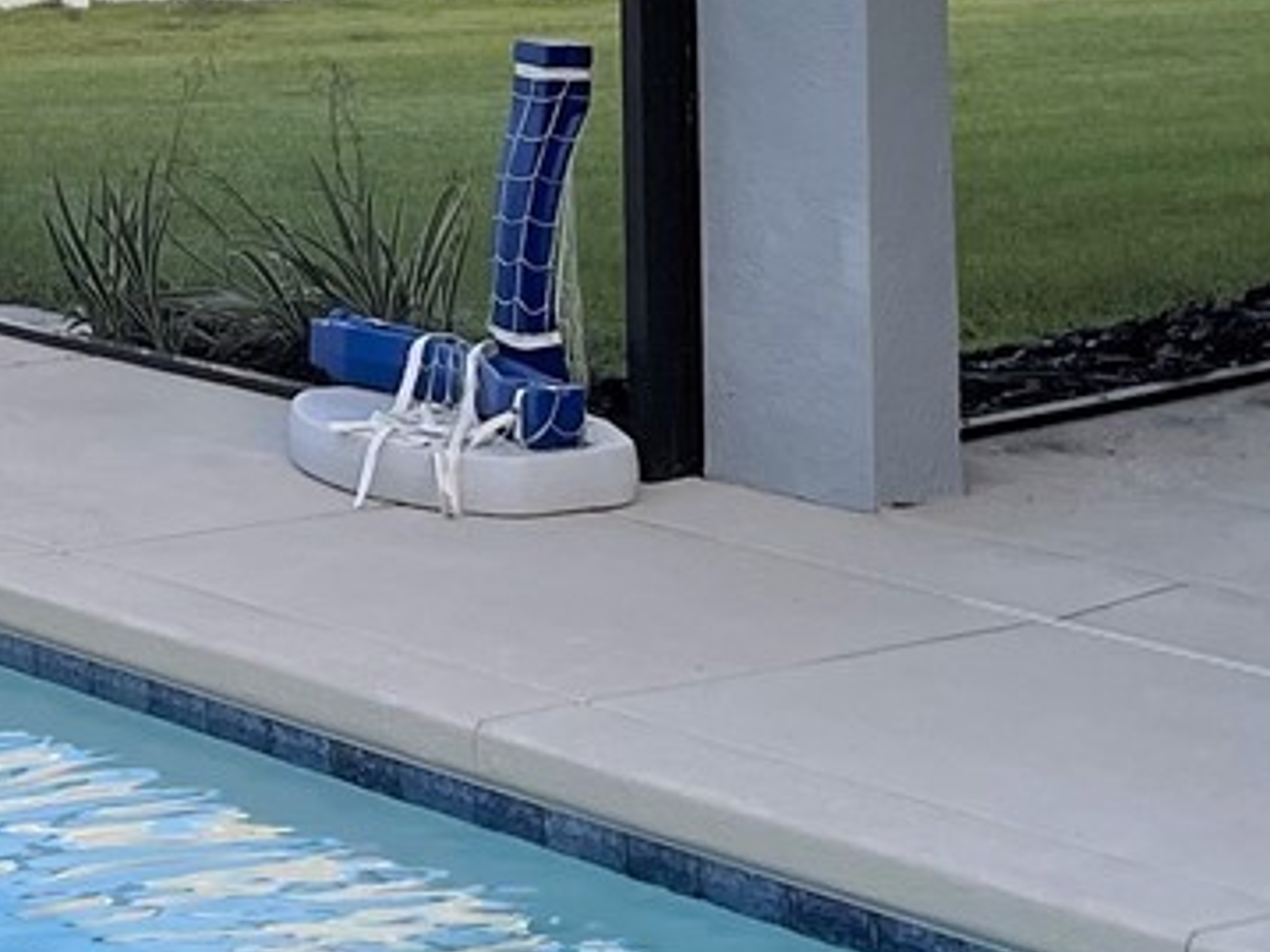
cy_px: -393
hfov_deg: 16.4
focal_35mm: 116
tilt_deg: -1.0
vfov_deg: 12.3
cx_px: -198
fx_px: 4254
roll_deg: +1.1
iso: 32
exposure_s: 1/525
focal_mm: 5.1
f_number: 1.6
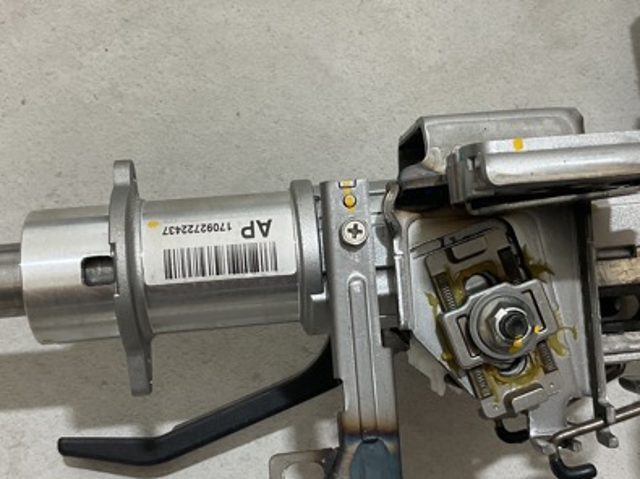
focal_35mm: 47
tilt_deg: -72.9
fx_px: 869
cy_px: 247
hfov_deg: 40.4
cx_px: 334
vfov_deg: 30.9
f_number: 1.8
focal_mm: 3
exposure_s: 1/50
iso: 50
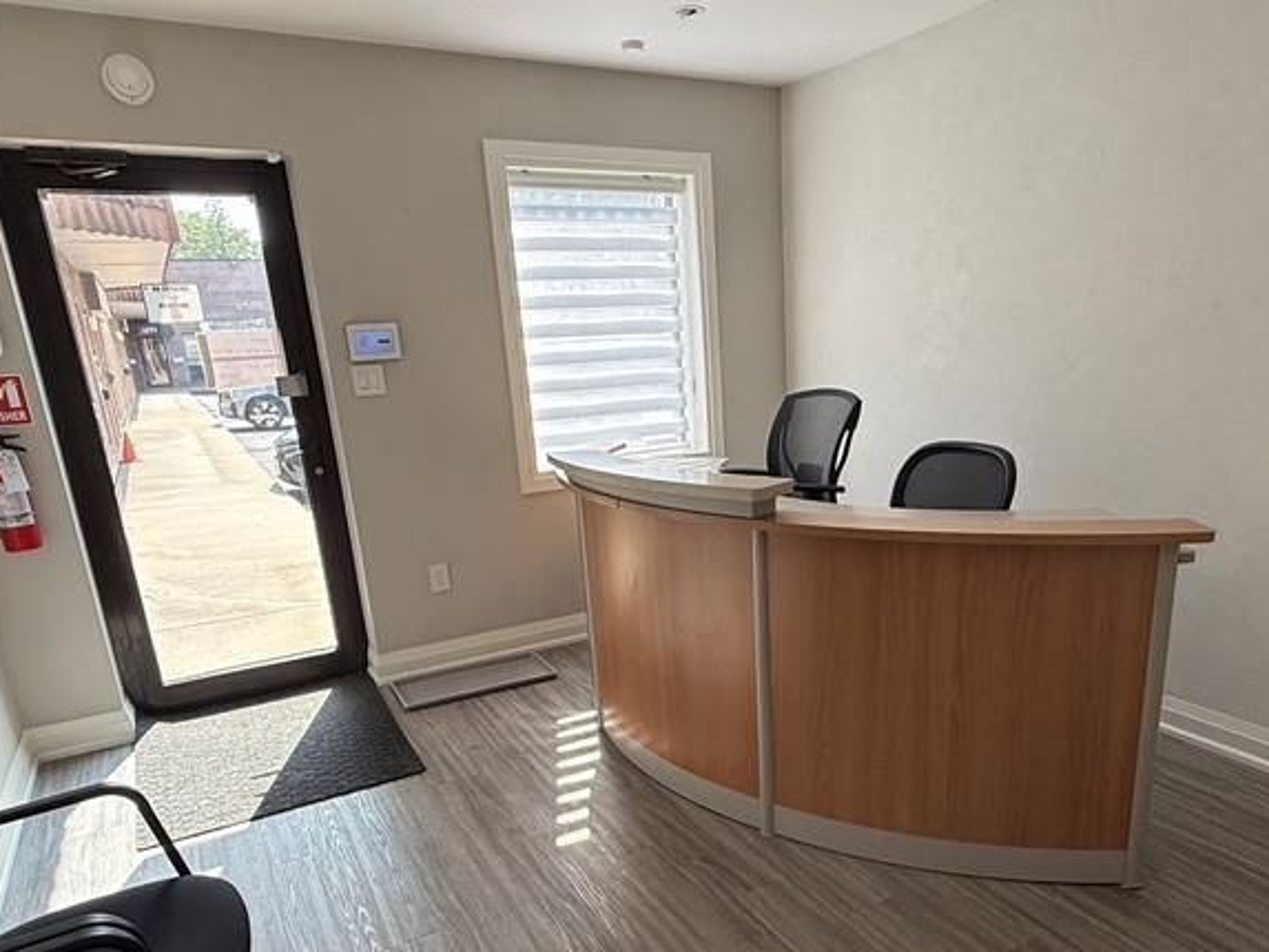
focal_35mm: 25
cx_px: 729
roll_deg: +2.2
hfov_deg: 69.0
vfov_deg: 54.1
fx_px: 917
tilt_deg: -17.4
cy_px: 615
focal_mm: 2.22
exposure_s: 1/103
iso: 64
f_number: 2.2
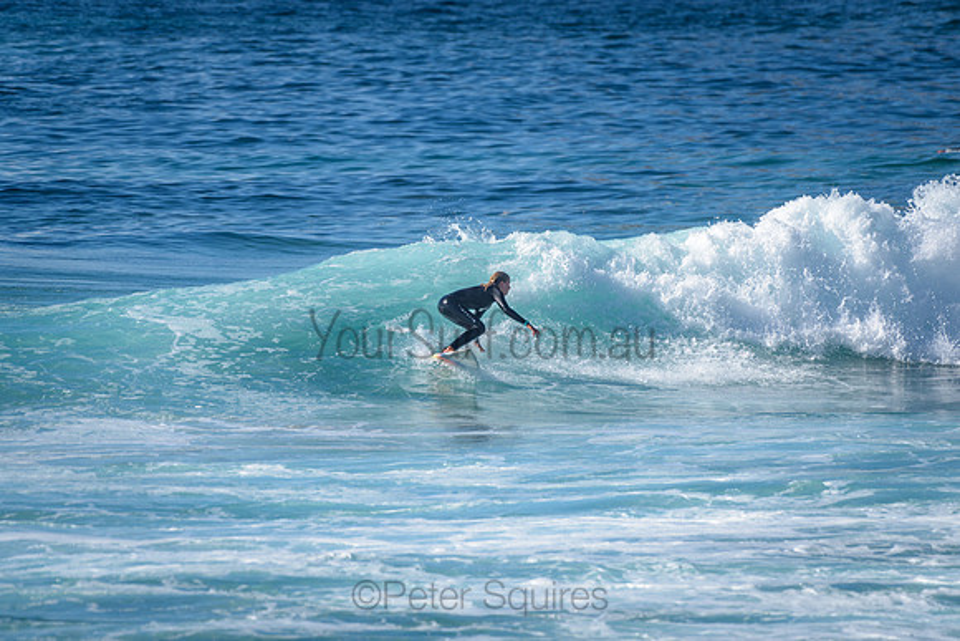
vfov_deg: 2.2
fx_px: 16345
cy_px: 270
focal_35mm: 613
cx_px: 465
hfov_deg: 3.4
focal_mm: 500
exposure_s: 1/2000
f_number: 5.6
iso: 160
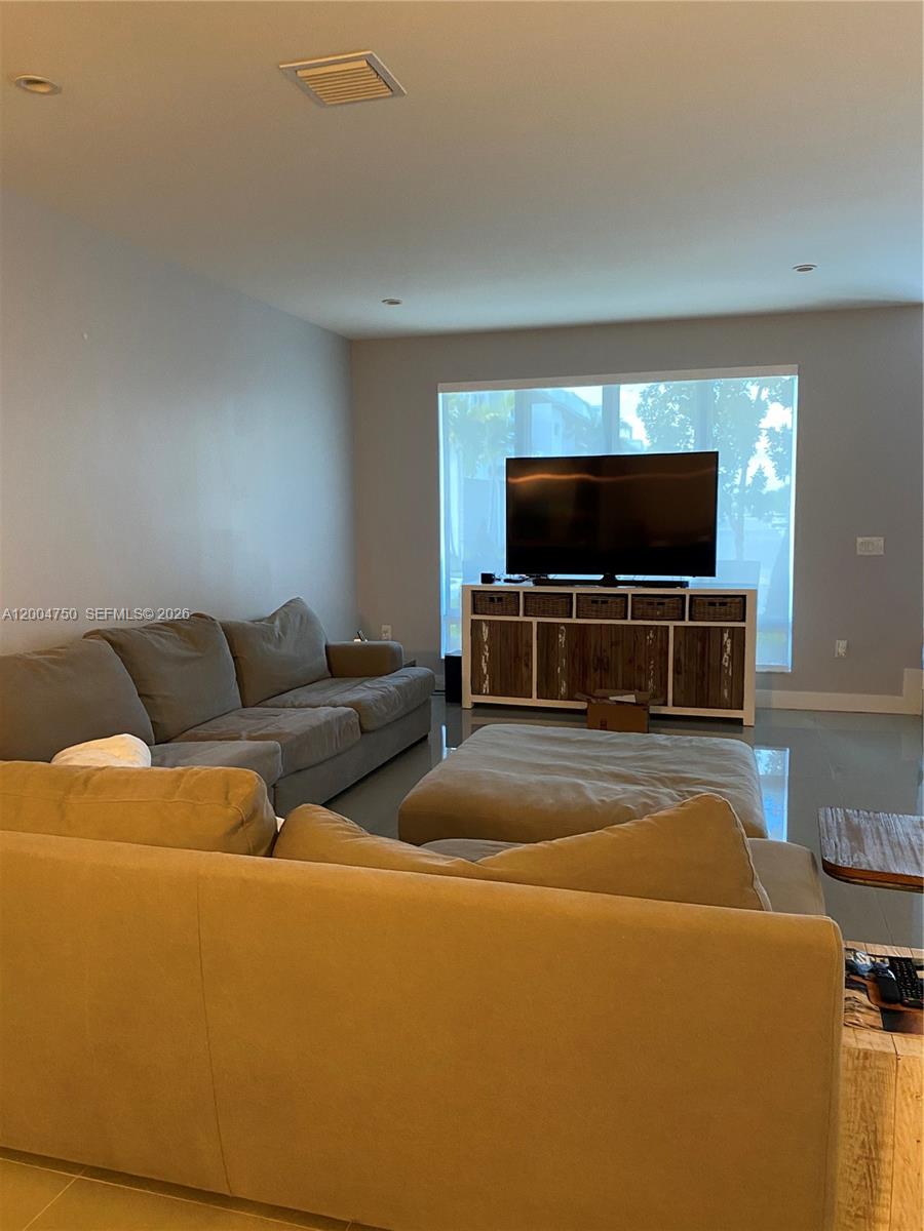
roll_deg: +0.4
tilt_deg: -5.5
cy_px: 616
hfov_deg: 53.1
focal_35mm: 26
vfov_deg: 67.3
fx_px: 925
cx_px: 462
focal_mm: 4.25
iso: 500
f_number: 1.8
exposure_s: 1/60
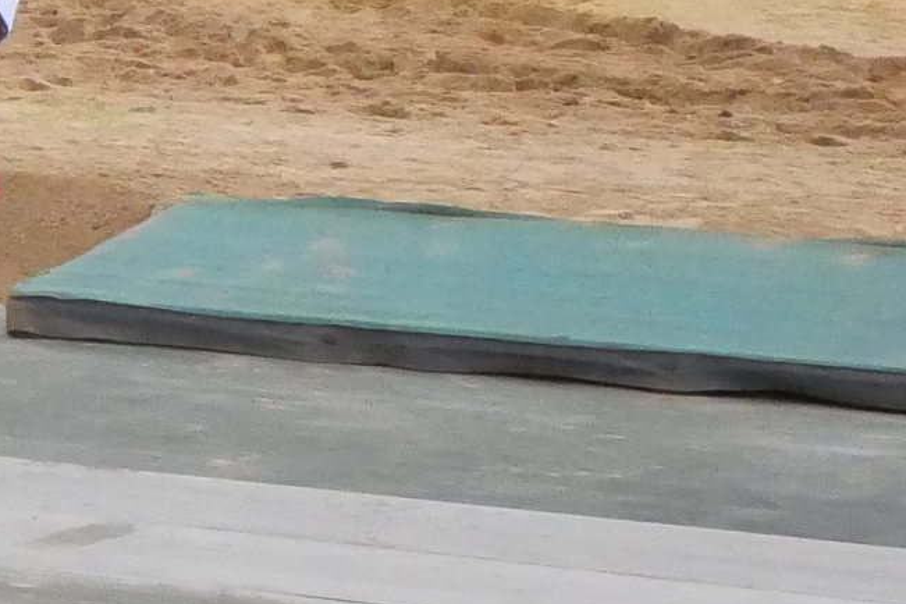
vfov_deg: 6.5
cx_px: -1609
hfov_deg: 8.5
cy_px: -180
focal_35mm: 211
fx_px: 5310
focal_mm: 18
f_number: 11
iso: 3200
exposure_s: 1/2000
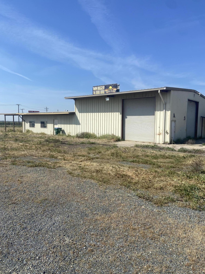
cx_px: 102
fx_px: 205
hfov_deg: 53.1
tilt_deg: -3.5
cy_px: 137
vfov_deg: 67.3
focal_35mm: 26
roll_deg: -0.8
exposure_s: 1/3984
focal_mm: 4.25
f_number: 1.8
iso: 32
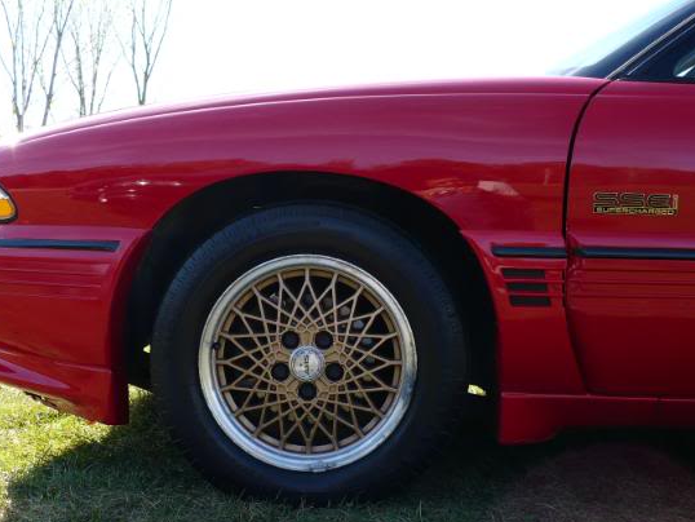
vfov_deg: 32.9
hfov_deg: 42.9
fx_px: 884
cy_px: 280
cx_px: 338
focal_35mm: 44
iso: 100
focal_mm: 6.1
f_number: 2.8
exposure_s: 1/320
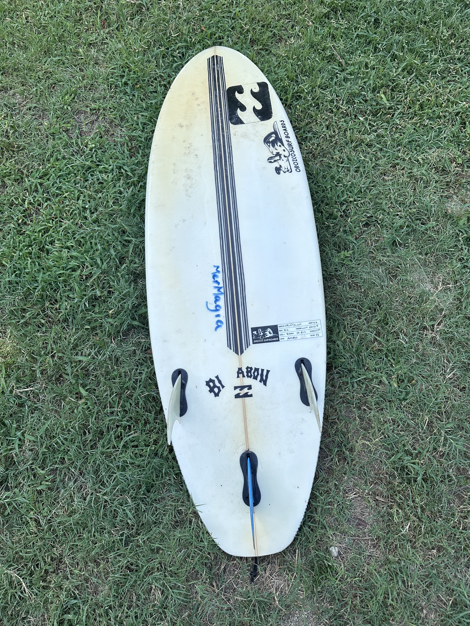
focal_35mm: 24
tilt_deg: -58.6
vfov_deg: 71.6
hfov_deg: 56.8
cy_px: 313
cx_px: 235
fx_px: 434
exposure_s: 1/1289
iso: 80
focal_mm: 6.86
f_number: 1.78
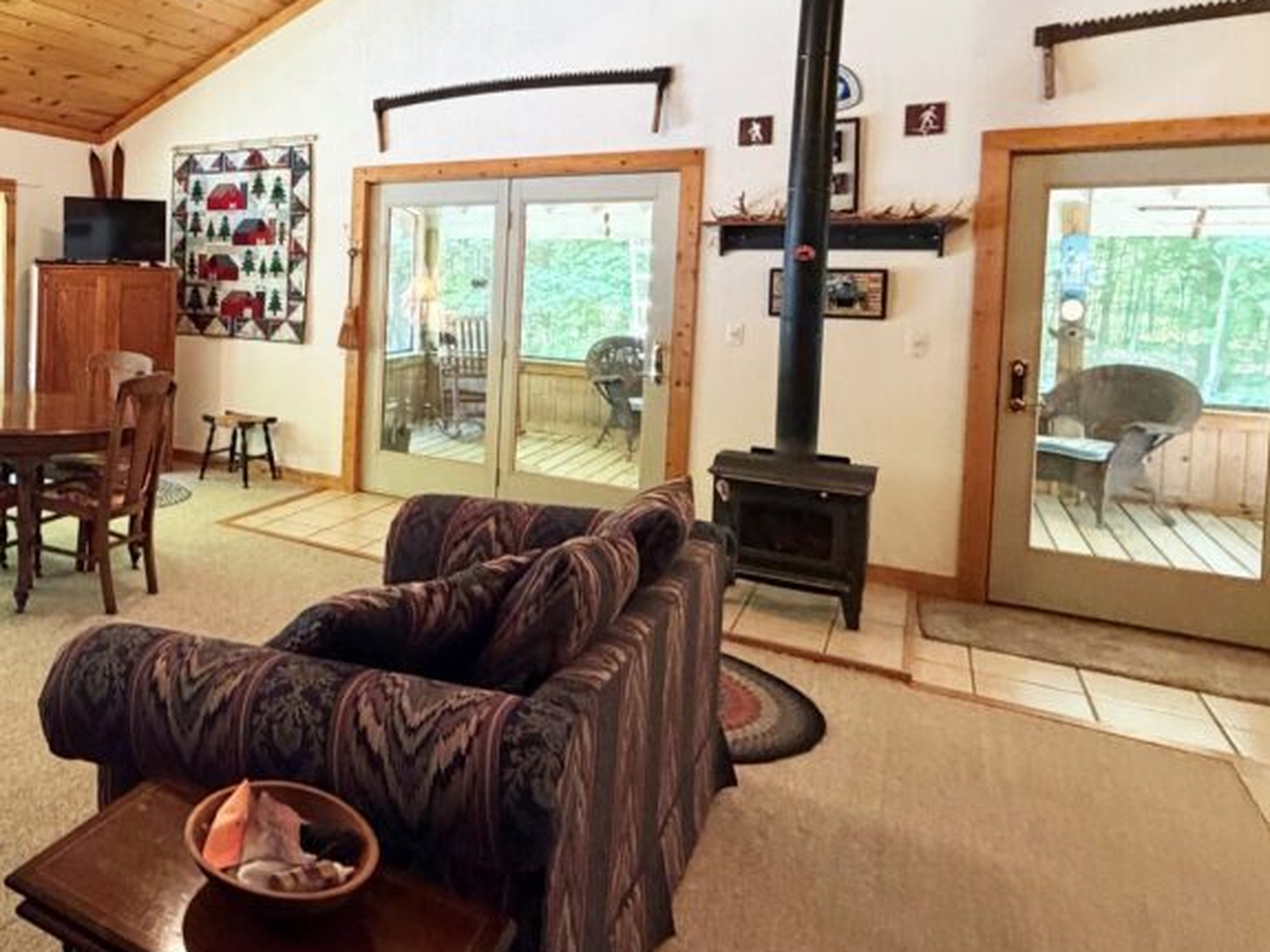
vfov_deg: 51.9
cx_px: 154
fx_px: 954
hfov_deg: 58.6
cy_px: 309
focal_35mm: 26
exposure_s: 1/60
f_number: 2.2
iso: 500
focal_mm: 2.22
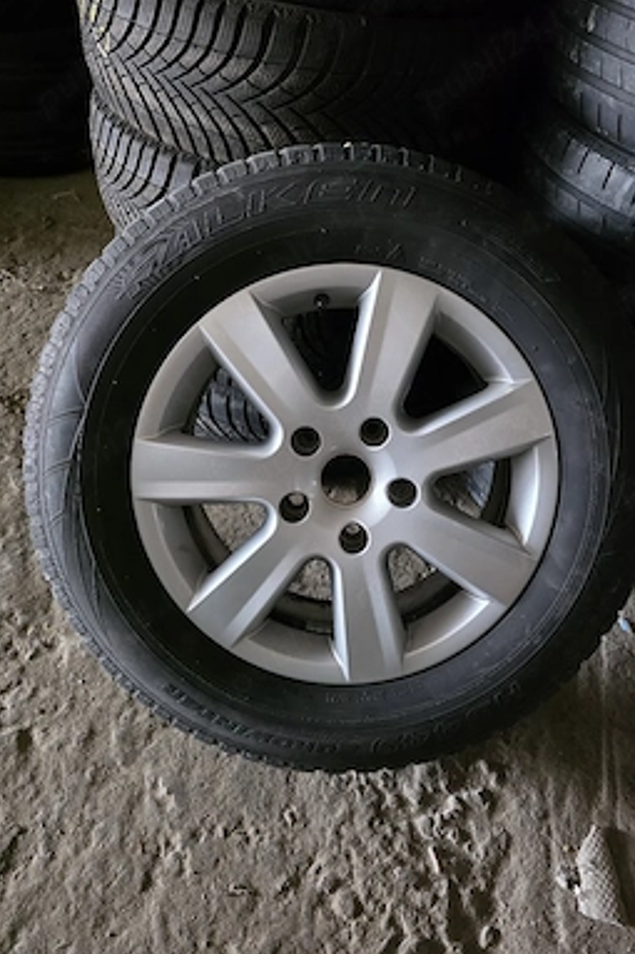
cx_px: 359
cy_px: 471
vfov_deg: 71.5
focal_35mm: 25
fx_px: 662
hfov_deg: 51.1
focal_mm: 6.3
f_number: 1.7
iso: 2000
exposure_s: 1/101
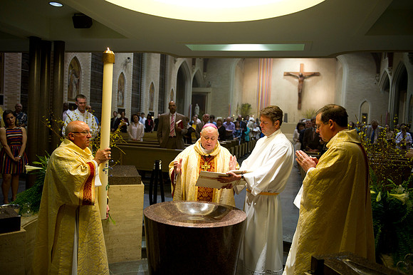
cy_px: 138
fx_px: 367
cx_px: 206
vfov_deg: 41.1
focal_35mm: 32
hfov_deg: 58.7
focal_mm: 32
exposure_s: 1/200
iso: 2000
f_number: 2.8
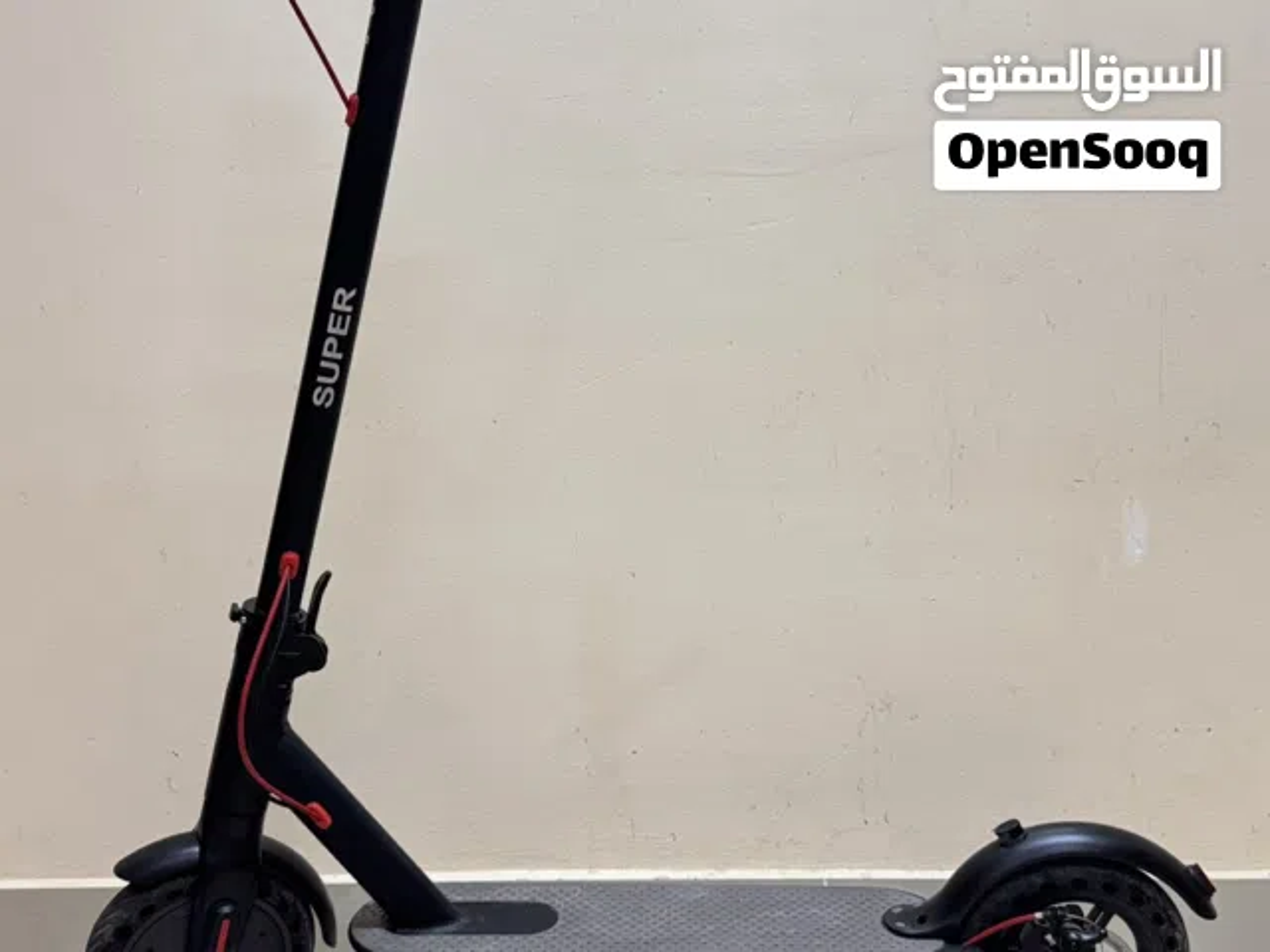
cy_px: 476
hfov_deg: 71.6
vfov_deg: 56.8
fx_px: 881
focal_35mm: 24
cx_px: 635
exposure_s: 1/50
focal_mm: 6.76
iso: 500
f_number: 1.78
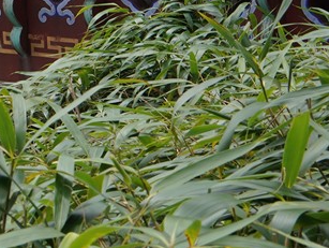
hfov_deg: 8.2
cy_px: -292
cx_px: -493
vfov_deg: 6.5
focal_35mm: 219
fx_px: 2084
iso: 100
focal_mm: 35
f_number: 11
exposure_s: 1/100
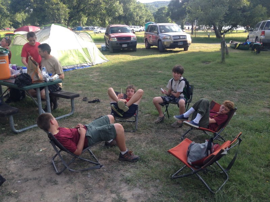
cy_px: 101
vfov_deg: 40.7
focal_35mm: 35
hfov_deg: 52.6
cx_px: 135
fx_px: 273
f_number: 2.4
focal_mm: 4.28
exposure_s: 1/267
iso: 50
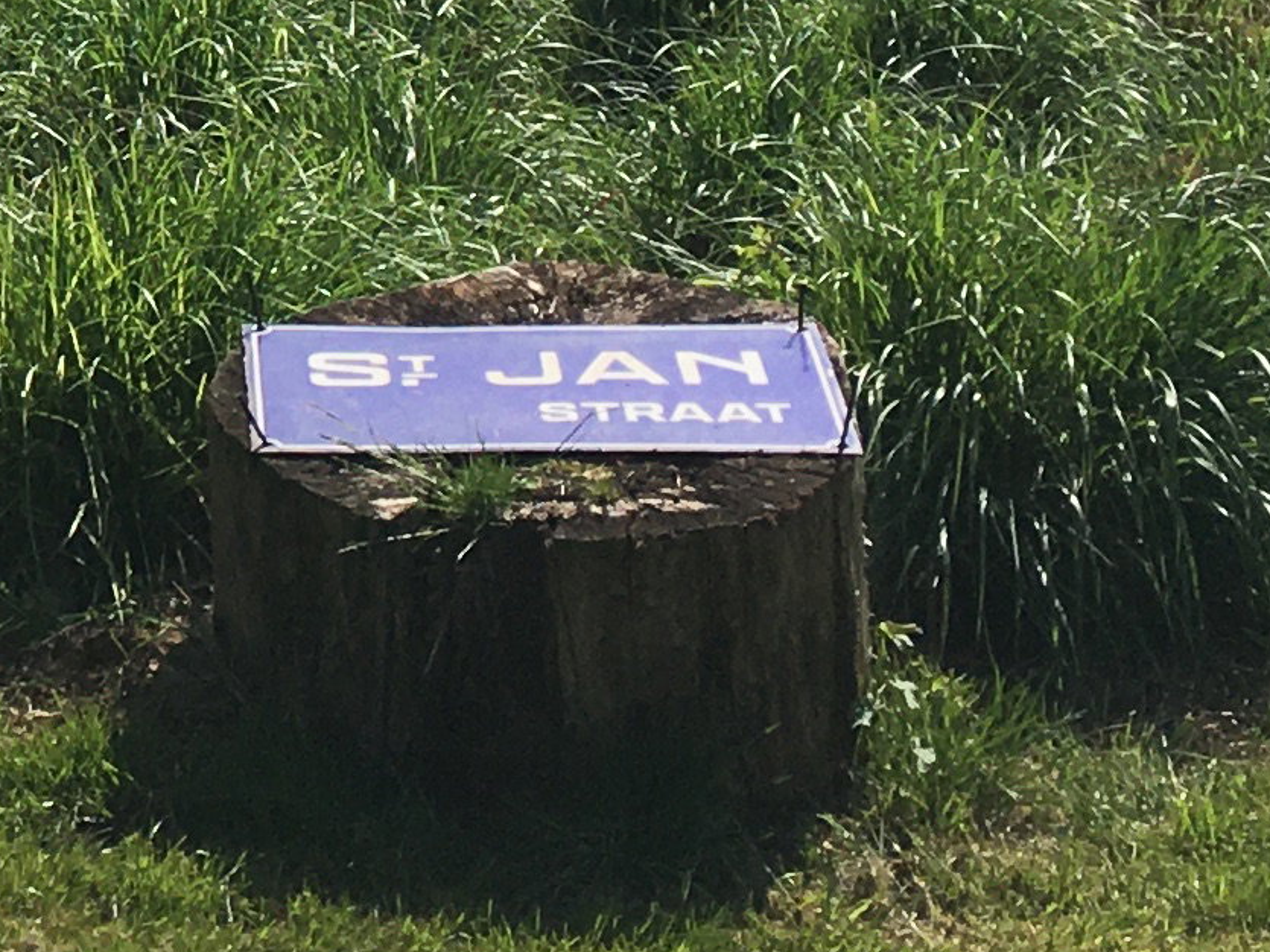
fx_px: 5136
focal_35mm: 140
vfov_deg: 10.1
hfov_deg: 12.9
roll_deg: +2.2
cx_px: -937
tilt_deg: +0.1
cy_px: -721
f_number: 2.2
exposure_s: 1/1832
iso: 25
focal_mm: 4.15
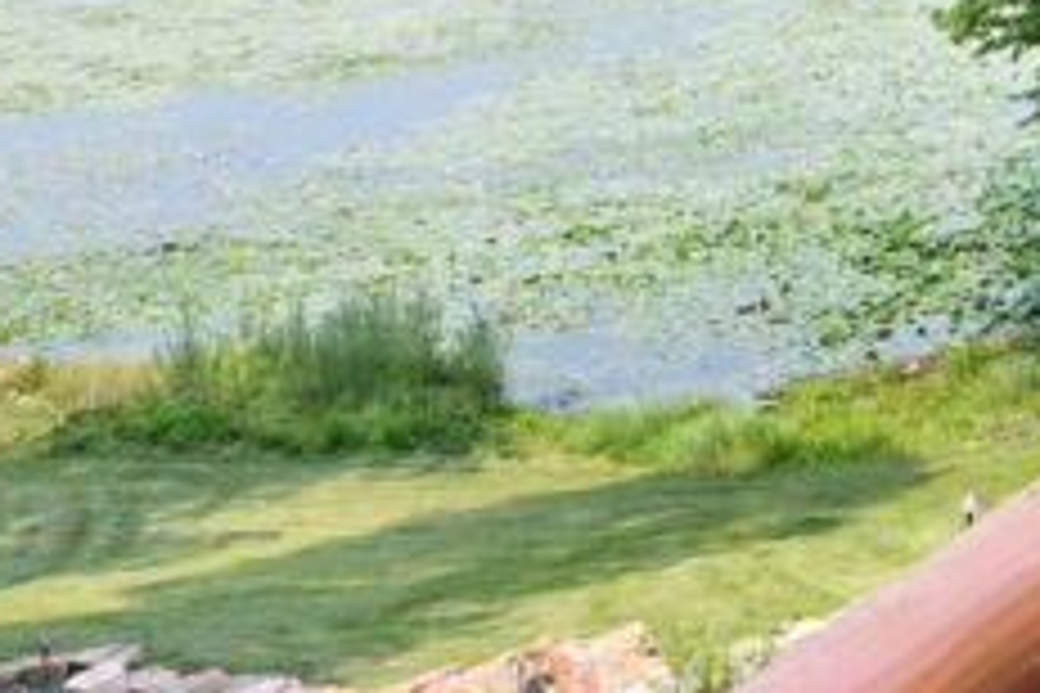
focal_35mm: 83
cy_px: -495
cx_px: 2499
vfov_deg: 14.7
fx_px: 2398
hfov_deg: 14.9
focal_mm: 16
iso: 250
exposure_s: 1/500
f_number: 5.6
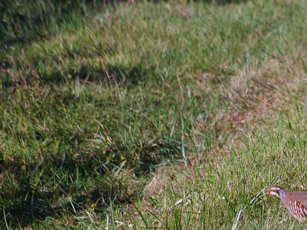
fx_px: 9454
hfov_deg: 1.9
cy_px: 195
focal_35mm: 1066
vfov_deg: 1.4
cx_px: 318
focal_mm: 300
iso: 200
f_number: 8
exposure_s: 1/350
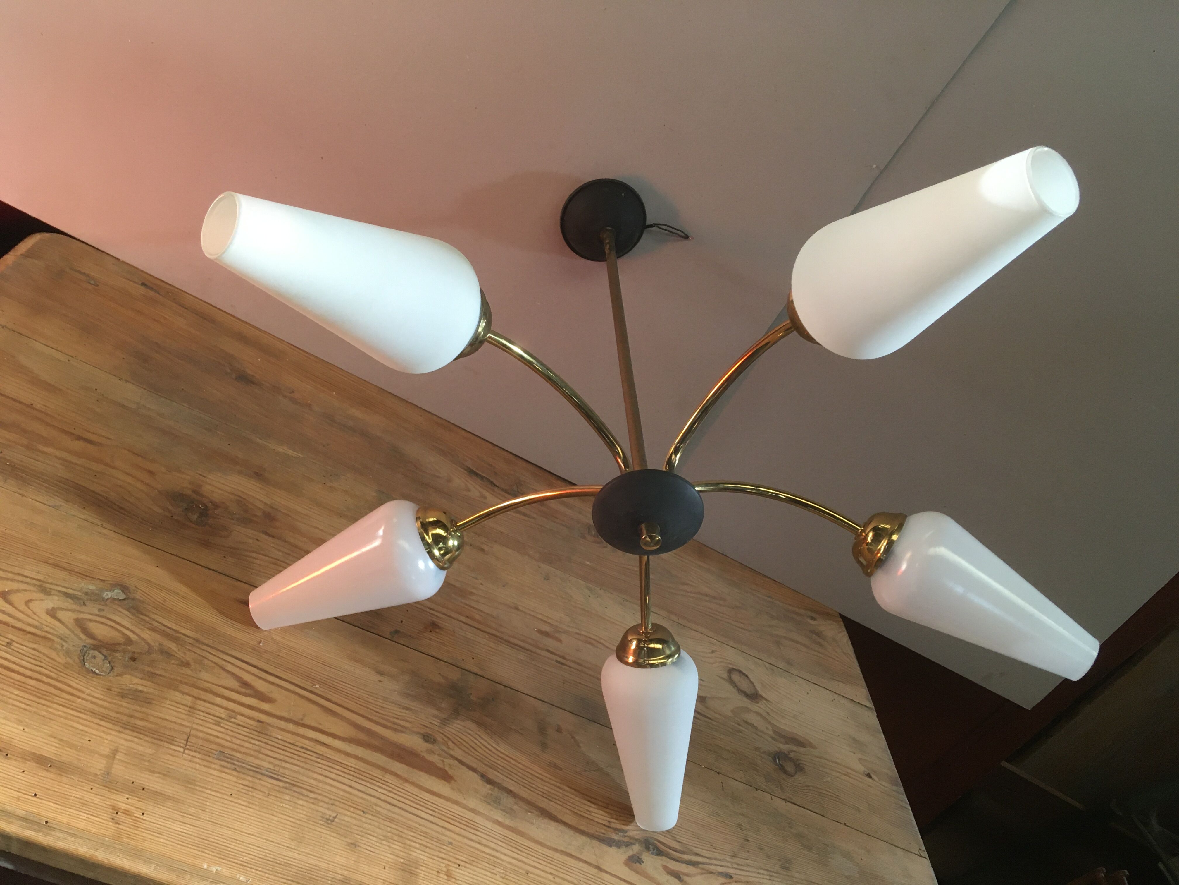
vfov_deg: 48.2
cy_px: 442
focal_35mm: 29
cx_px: 590
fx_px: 988
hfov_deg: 61.7
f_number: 2.2
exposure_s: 1/33
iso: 100
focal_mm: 4.15
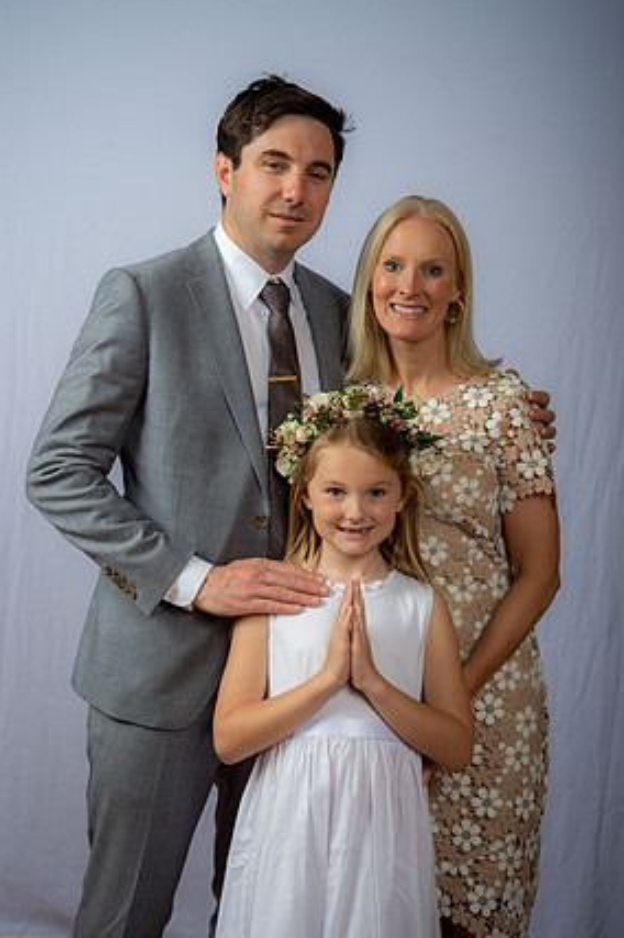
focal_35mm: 58
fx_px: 1510
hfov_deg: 23.3
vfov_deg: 34.5
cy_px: 448
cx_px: 324
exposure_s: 1/200
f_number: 6.3
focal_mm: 55
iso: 250
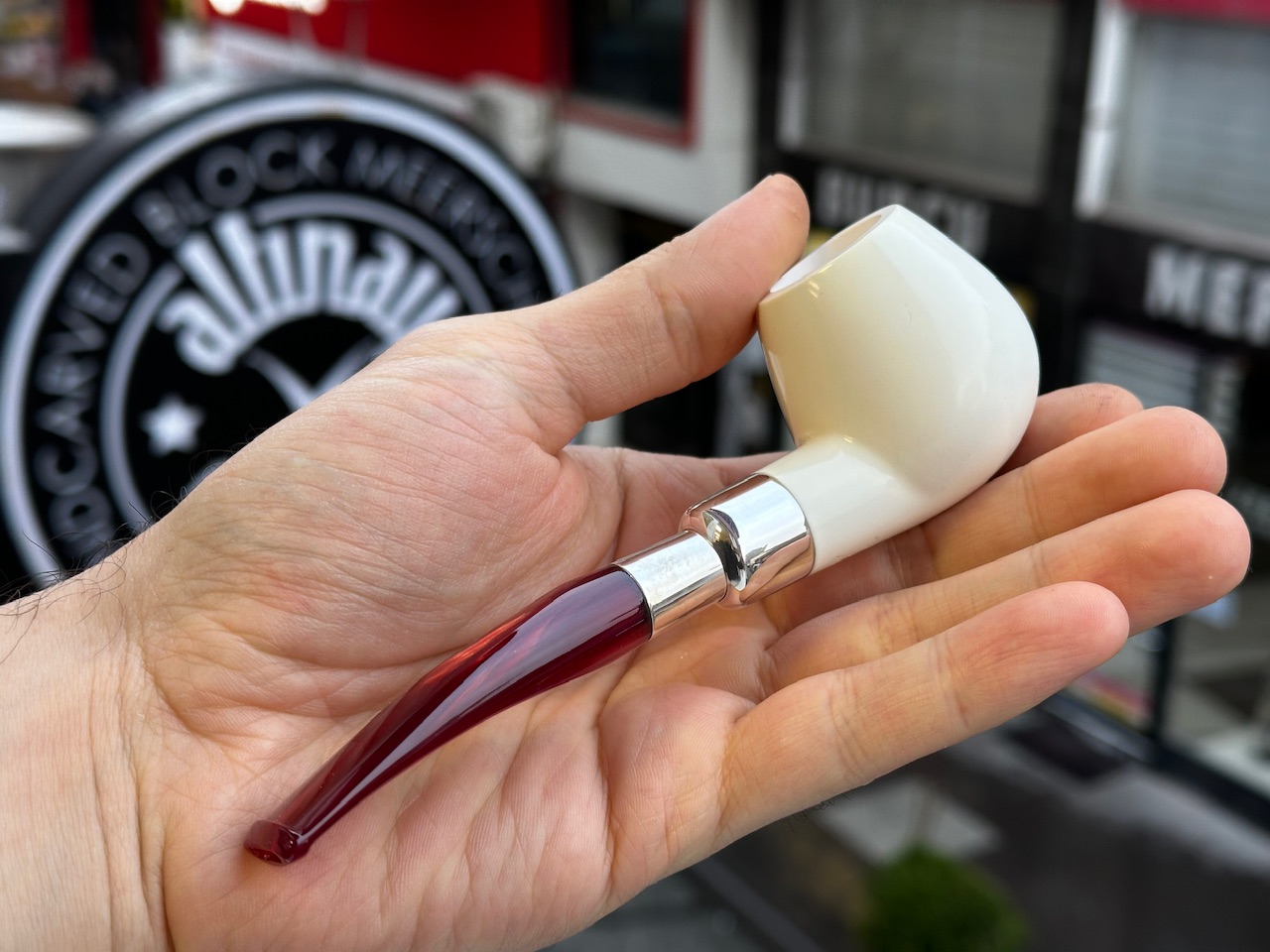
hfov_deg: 39.7
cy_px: 476
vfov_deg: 30.3
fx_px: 1761
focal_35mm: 48
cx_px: 635
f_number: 1.78
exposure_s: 1/100
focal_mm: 6.86
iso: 64
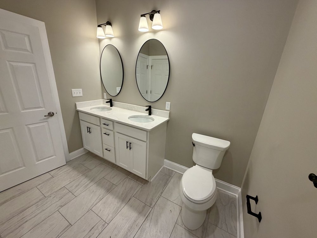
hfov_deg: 102.1
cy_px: 119
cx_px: 158
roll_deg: -3.1
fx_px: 128
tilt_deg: -16.8
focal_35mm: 14
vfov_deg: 85.7
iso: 160
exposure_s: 1/113
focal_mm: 2.22
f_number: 2.2
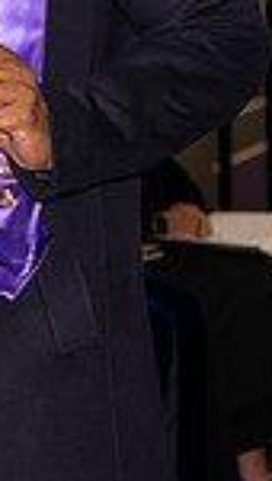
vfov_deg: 7.6
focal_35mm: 283
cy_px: -75
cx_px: -294
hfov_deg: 4.3
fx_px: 3608
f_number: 5.6
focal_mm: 70
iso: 1000
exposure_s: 1/200
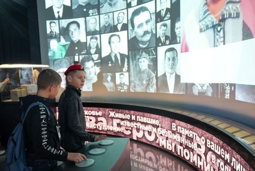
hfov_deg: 58.5
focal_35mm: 32
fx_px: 227
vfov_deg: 41.1
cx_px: 144
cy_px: 97
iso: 4000
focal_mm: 28
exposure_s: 1/60
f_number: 2.8
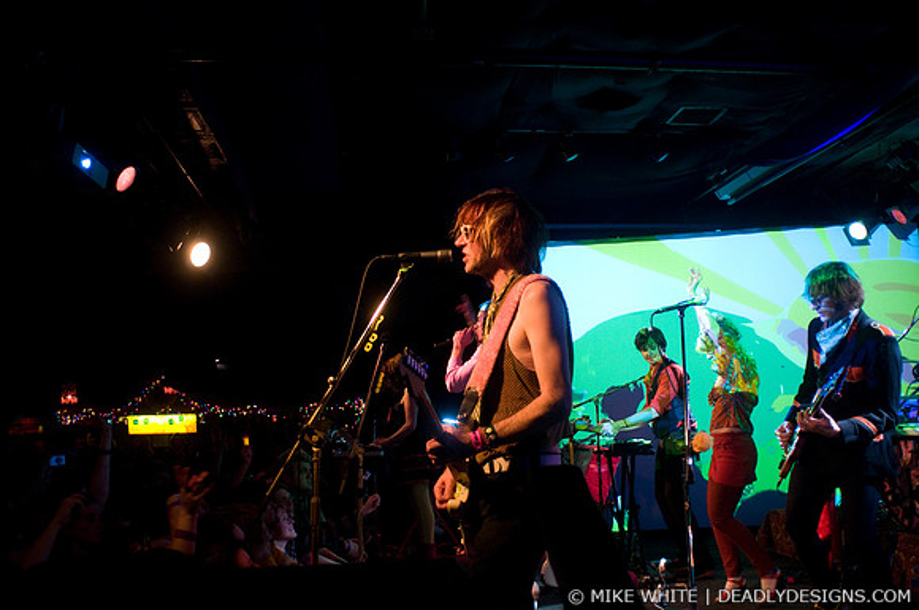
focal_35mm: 30
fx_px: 765
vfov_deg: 43.5
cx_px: 460
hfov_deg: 62.0
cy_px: 305
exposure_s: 1/80
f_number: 2.8
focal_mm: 20
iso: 1250
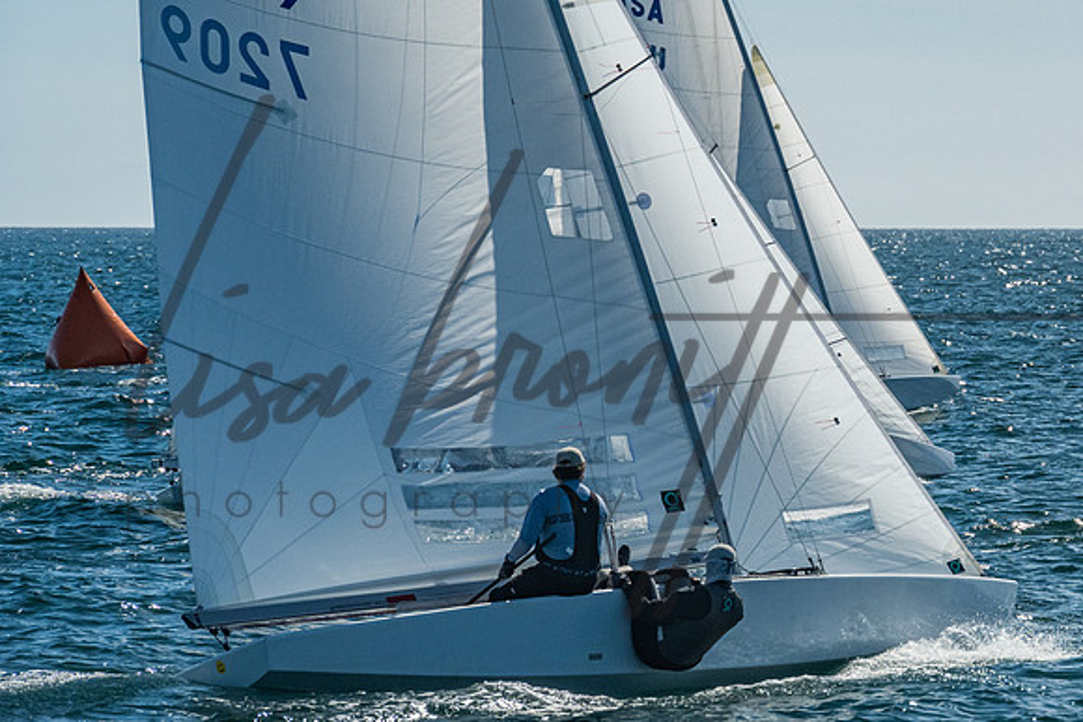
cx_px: 1119
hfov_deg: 6.0
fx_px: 10269
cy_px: 218
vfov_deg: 4.0
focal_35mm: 341
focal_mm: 160
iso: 400
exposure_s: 1/1000
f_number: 10
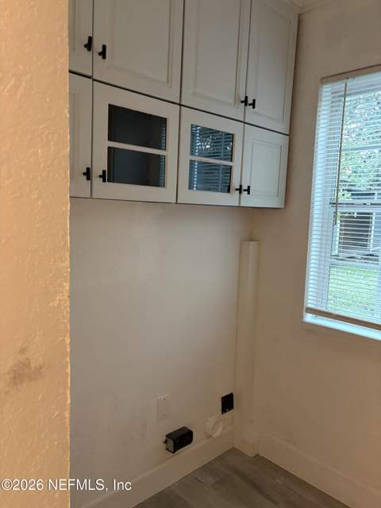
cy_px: 254
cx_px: 190
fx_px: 382
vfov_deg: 67.3
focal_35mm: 26
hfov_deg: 53.1
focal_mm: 5.96
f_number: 1.6
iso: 500
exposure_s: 1/30
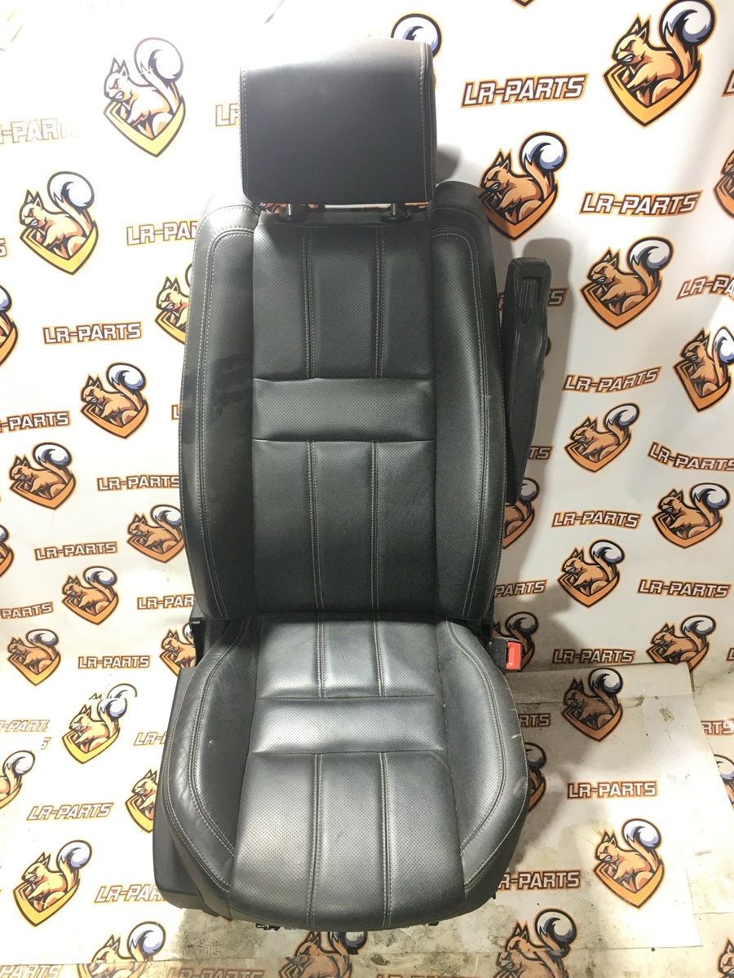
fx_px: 820
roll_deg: +6.1
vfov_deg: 61.7
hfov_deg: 48.2
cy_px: 489
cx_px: 367
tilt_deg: -39.7
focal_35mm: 29
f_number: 2.2
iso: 50
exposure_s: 1/33
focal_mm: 4.15
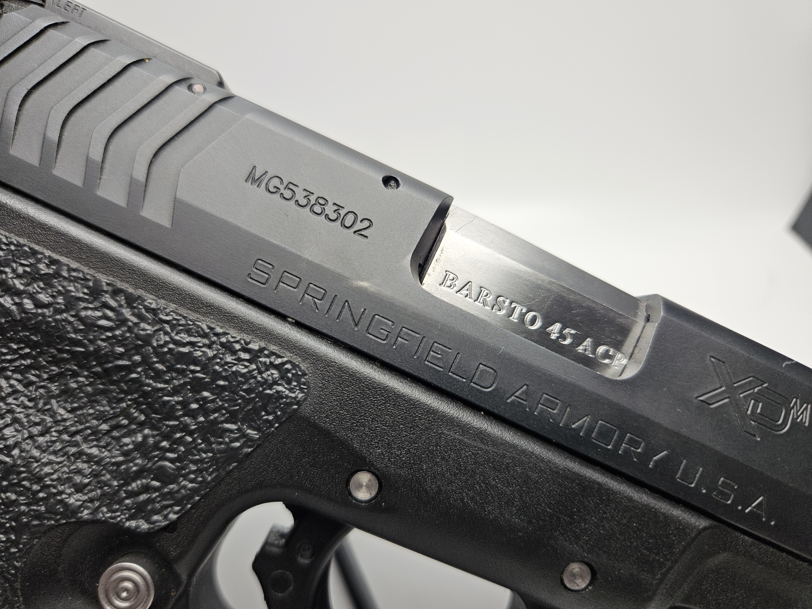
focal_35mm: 23
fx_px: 540
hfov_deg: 73.9
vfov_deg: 58.9
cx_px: 406
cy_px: 304
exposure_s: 1/180
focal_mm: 5.4
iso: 80
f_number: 1.8
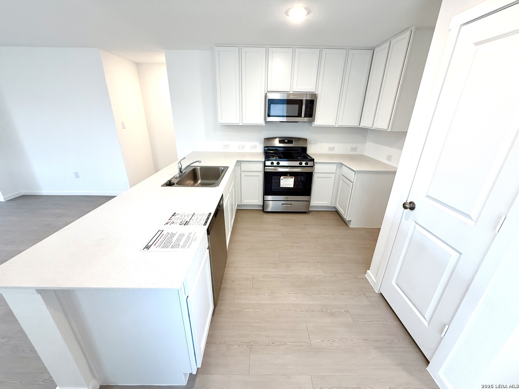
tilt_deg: -21.0
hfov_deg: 102.1
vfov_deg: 85.7
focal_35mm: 14
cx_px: 260
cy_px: 194
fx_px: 210
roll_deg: -1.2
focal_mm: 2.22
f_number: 2.2
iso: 200
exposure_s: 1/120
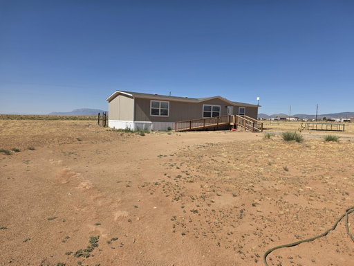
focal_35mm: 23
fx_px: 235
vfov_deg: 58.9
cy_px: 133
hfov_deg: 73.9
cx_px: 177
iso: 64
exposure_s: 1/7944
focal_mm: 6.25
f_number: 1.7
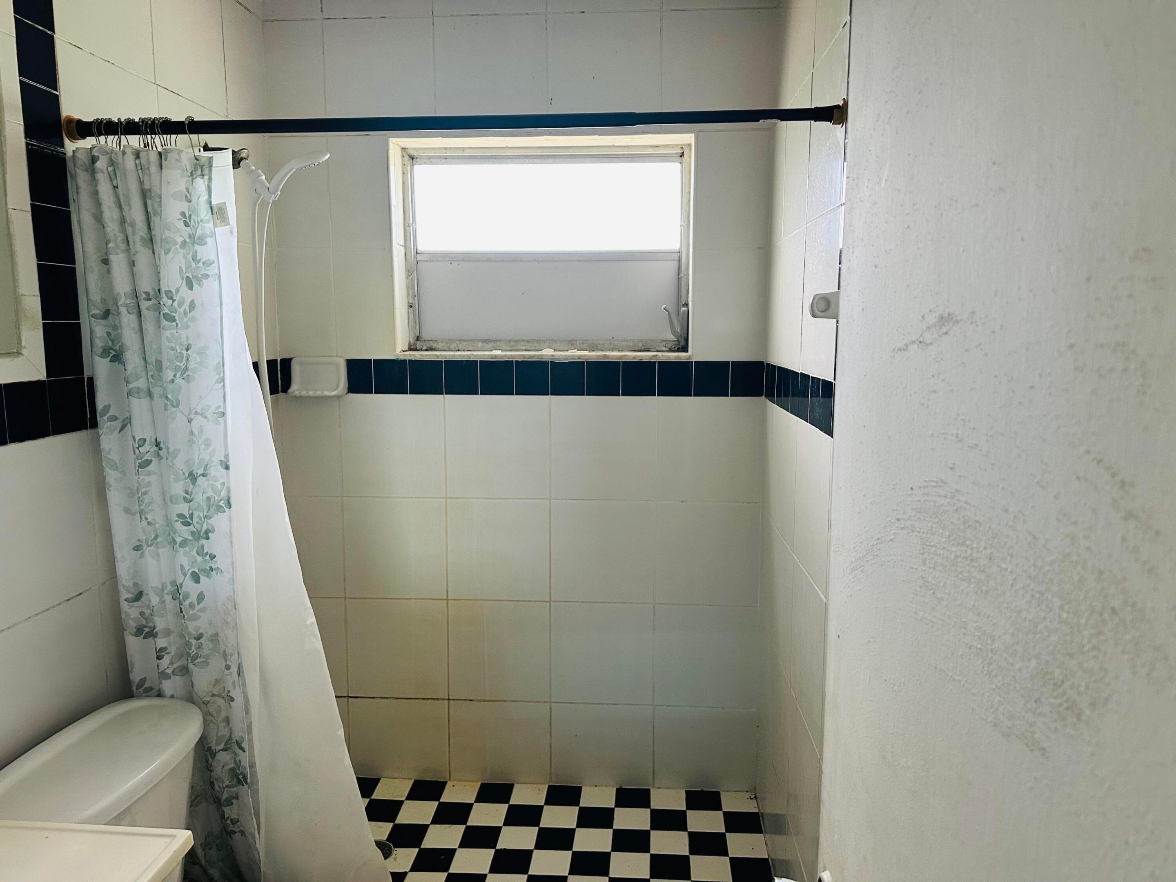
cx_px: 588
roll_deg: -0.6
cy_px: 441
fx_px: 815
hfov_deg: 71.6
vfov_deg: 56.8
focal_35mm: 24
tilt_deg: -7.5
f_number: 1.78
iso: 320
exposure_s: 1/60
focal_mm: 6.86
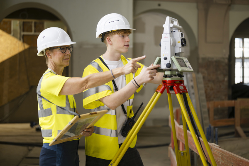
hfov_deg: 39.6
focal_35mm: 50
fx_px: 346
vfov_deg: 27.0
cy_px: 83
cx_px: 124
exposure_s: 1/60
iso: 400
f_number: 1.8
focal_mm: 50
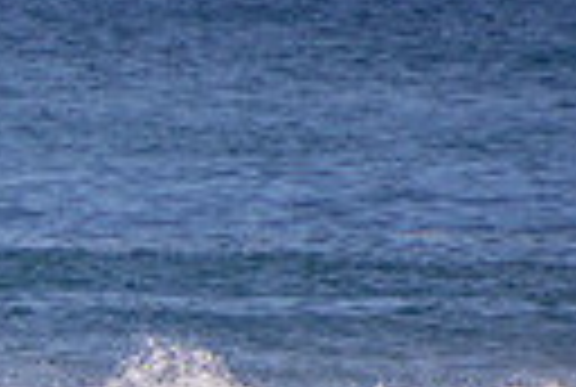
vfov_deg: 0.5
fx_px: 46107
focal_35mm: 2875
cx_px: -603
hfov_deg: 0.7
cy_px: 592
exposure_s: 1/1250
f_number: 5.6
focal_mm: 400
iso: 250
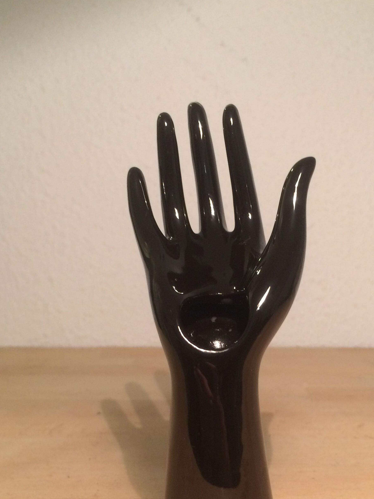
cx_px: 227
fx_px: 562
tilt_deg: -8.7
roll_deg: +1.3
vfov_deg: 47.3
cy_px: 320
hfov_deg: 36.7
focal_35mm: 39
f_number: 2.2
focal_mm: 4.15
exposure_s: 1/33
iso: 200
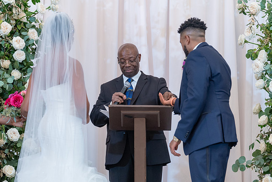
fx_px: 1268
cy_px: 96
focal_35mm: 168
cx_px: 127
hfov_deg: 12.2
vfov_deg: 8.2
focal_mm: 156
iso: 2000
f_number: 4
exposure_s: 1/100
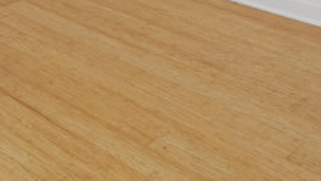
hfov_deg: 29.3
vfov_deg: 13.5
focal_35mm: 70
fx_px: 596
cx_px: 50
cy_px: -229
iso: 200
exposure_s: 1/13
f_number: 4
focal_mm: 10
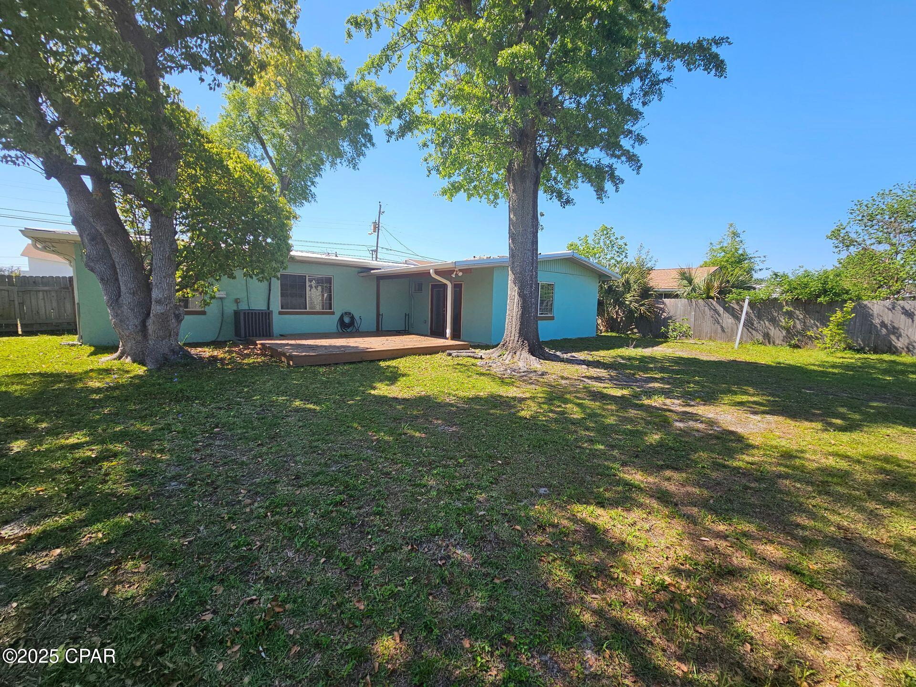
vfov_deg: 89.9
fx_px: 344
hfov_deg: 106.2
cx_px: 458
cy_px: 344
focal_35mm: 13
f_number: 2.2
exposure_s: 1/1058
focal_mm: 2.2
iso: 50
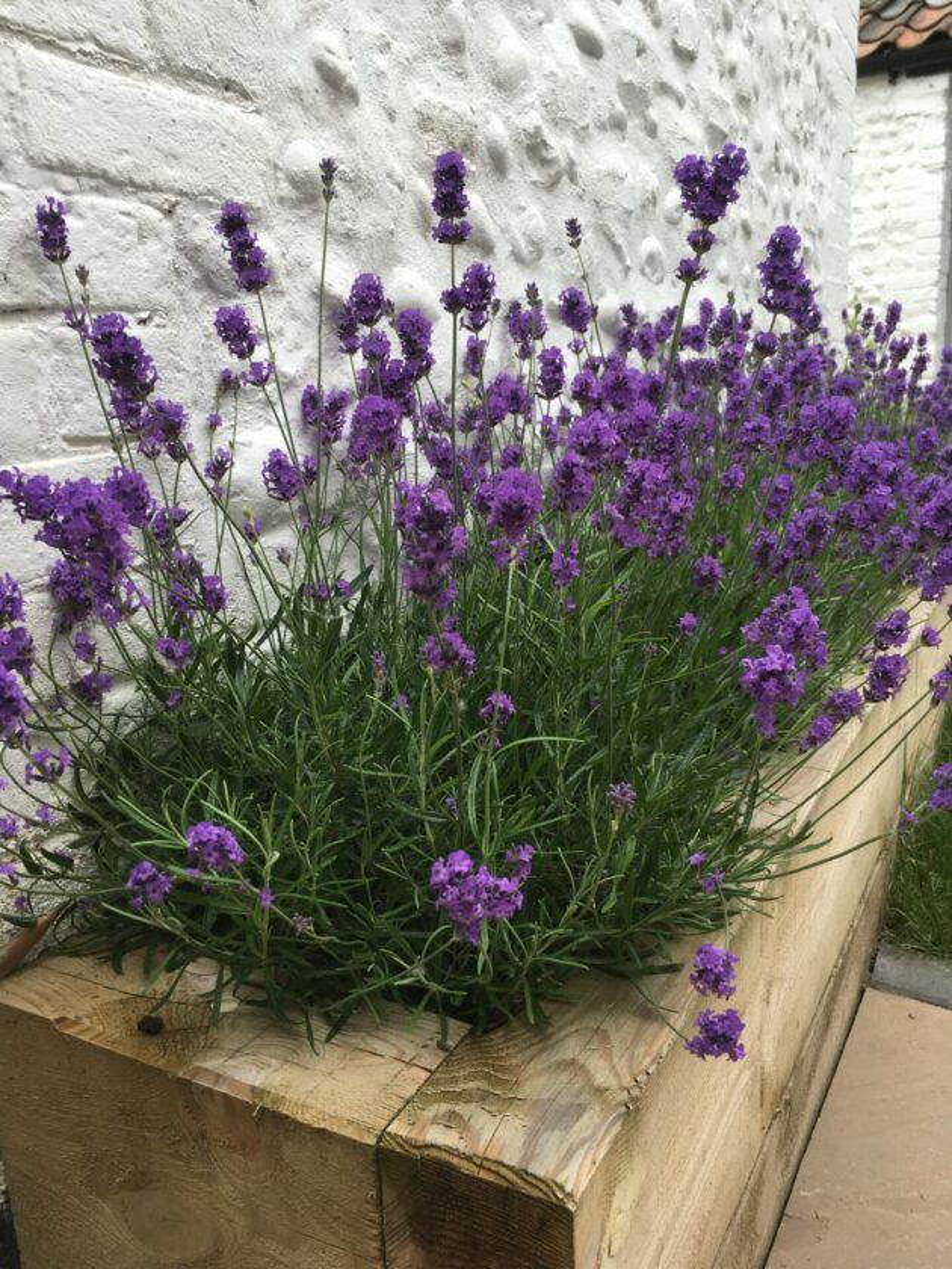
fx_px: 1063
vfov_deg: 61.7
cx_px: 476
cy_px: 634
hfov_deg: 48.2
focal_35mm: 29
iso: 25
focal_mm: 4.15
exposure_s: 1/232
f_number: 2.2
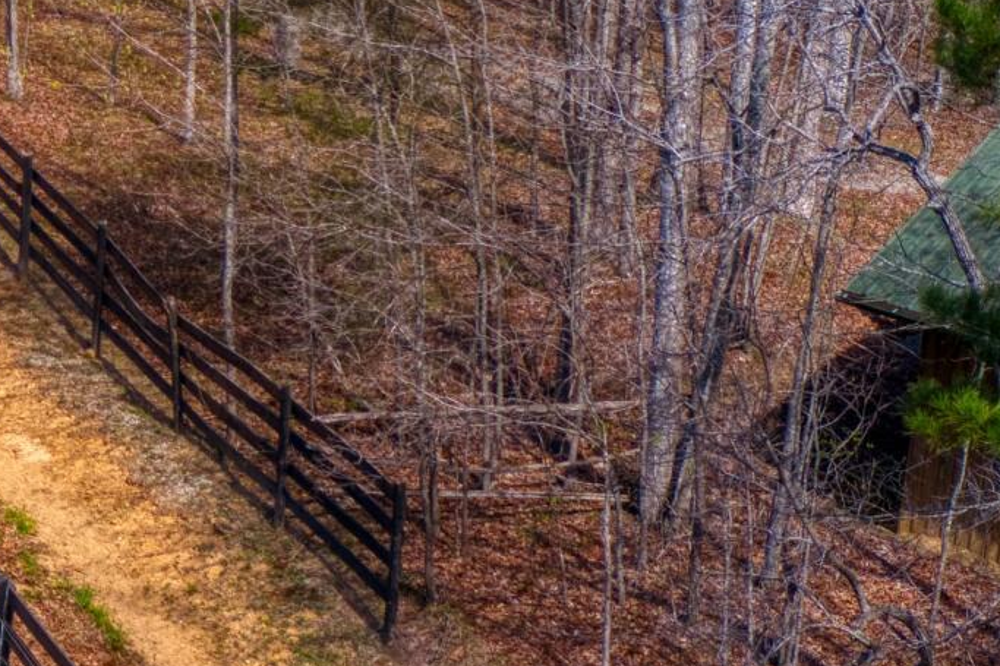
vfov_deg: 11.1
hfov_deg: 14.9
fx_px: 3416
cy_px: 203
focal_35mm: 123
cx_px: -681
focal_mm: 10.26
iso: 400
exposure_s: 1/80
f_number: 5
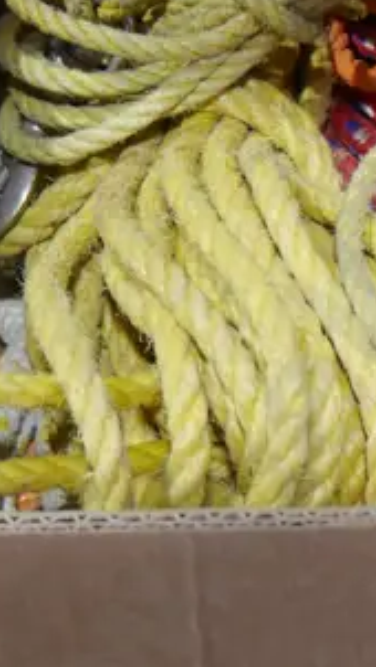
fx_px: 2622
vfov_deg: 14.4
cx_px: 581
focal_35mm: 148
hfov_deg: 8.0
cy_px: 51
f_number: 4.5
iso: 400
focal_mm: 20
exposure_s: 1/60
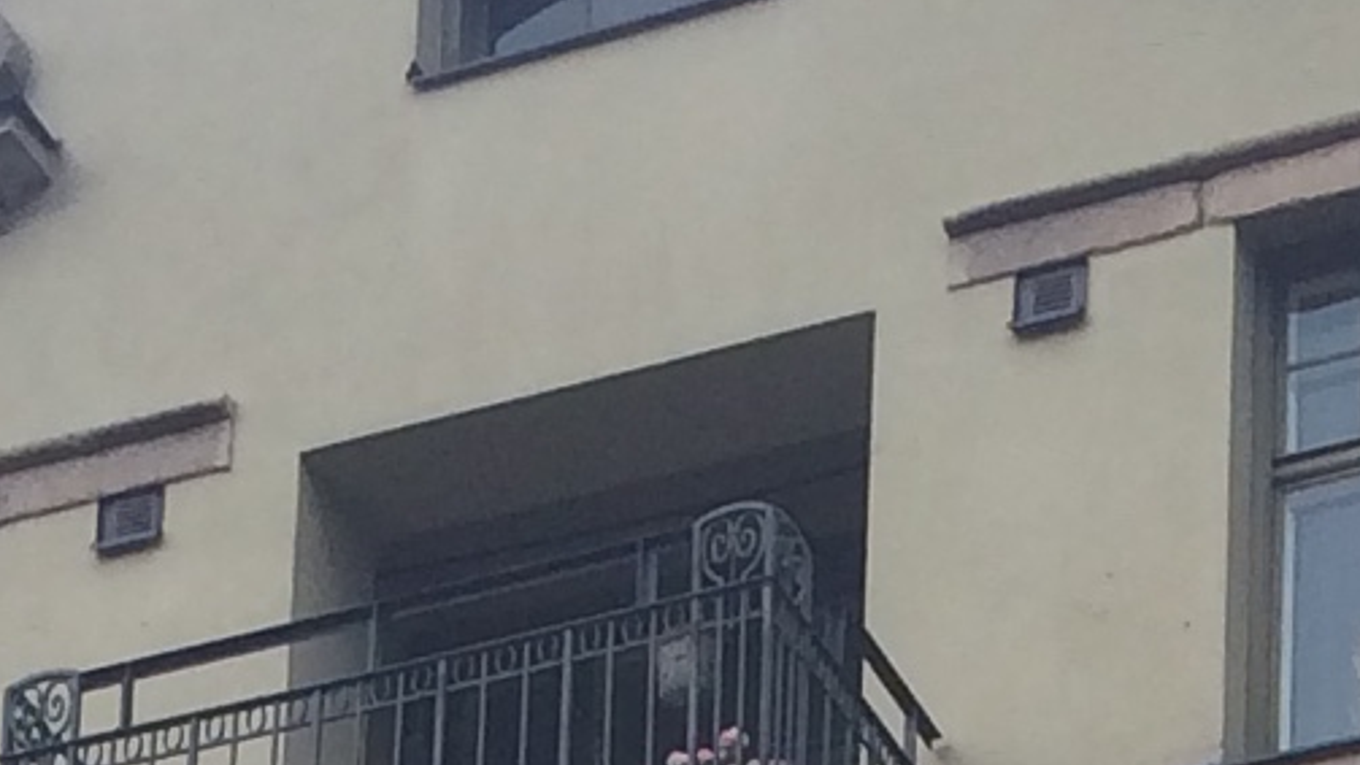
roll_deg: +0.0
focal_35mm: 205
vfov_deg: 5.1
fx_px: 7393
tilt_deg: +14.7
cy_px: 3360
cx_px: 1438
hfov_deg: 10.4
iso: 32
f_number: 2.2
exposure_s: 1/720
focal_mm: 4.15
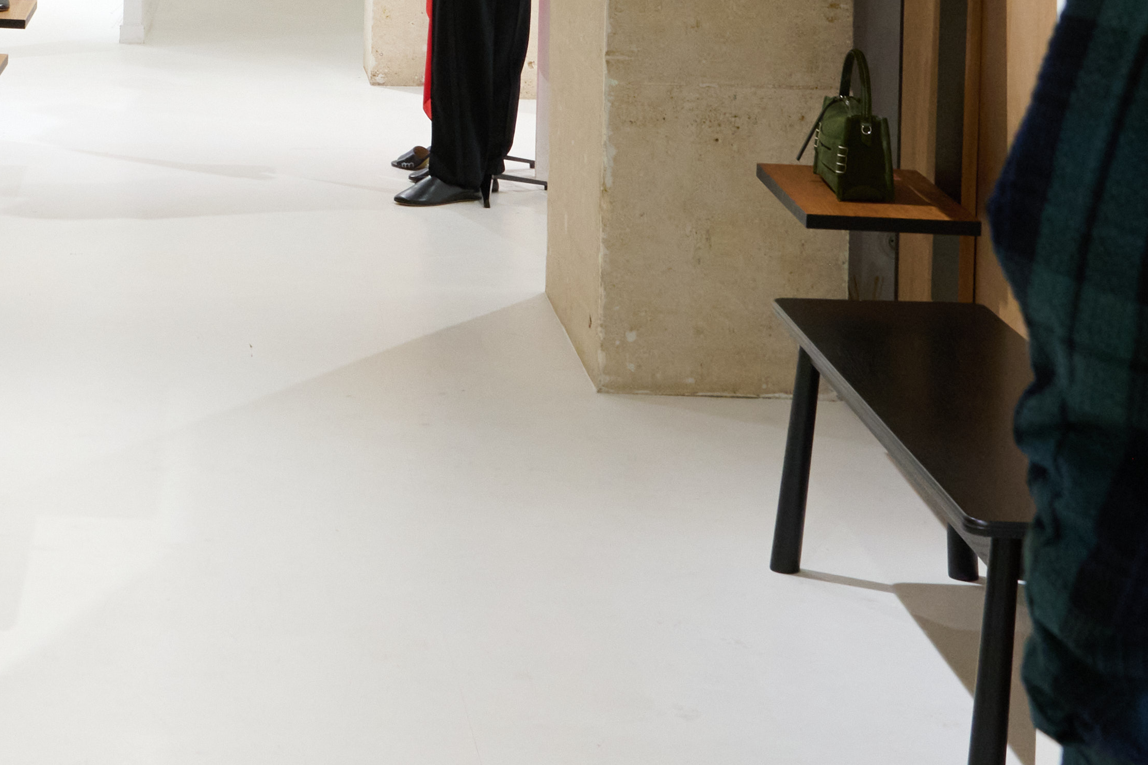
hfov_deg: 21.9
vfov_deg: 14.7
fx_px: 2838
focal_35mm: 89
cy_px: -228
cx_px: -36
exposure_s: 1/100
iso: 1600
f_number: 8
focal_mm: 24
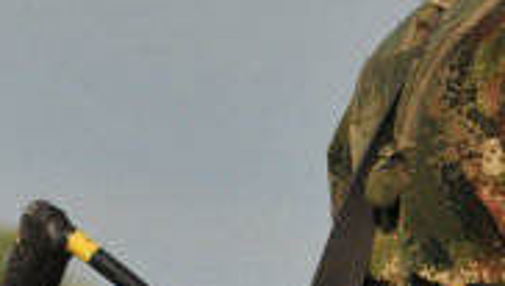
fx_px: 17619
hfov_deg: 1.6
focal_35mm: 1314
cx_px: 871
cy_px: 282
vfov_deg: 0.9
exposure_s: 1/2000
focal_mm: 155
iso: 640
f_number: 7.1
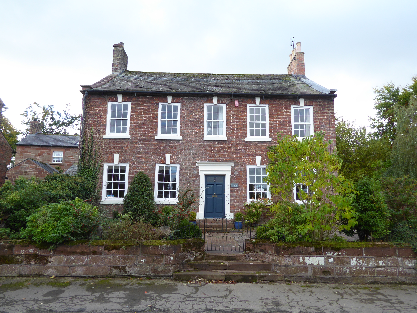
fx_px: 313
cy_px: 156
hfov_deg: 67.3
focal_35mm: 26
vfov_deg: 53.1
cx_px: 208
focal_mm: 4.7
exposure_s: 1/125
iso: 80
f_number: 3.4
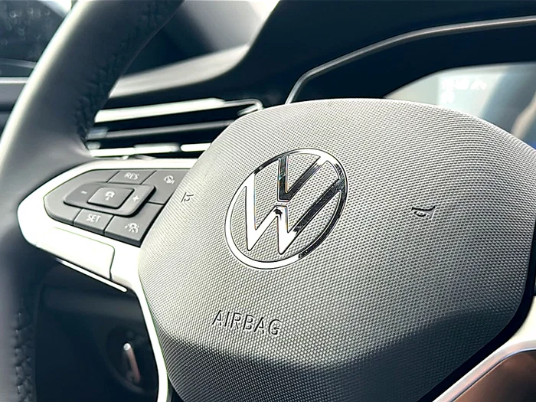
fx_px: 697
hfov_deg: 42.1
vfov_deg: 32.2
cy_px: 201
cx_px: 268
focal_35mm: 45
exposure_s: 1/380
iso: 100
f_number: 1.78
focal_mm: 6.86
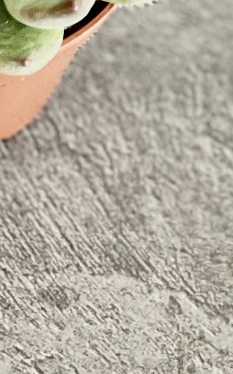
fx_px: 3709
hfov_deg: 3.6
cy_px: -210
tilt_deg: -62.1
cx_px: -76
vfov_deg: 5.7
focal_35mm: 365
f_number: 2.2
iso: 250
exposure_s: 1/71
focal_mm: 7.5
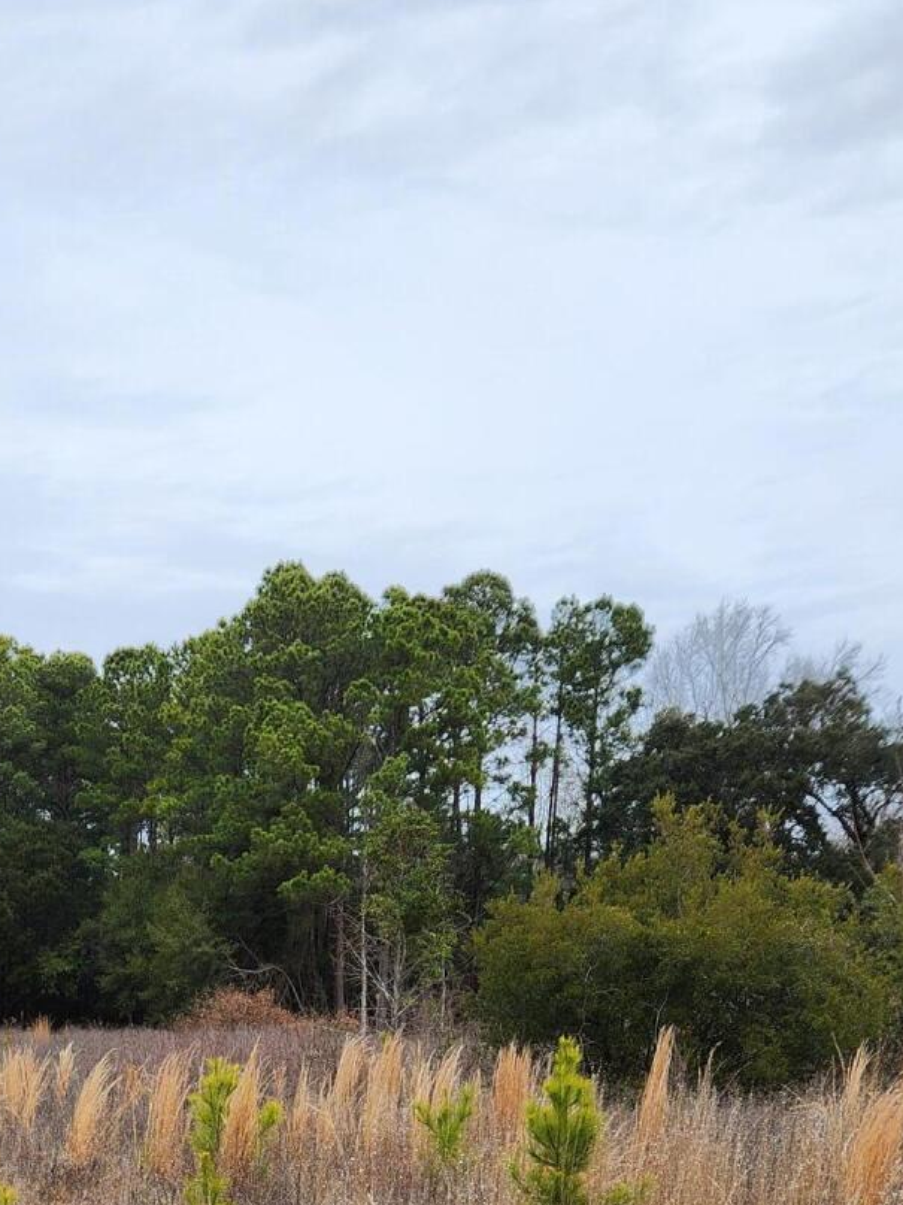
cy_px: 1465
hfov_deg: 24.8
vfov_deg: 29.0
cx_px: 69
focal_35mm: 57
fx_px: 1983
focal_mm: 5.4
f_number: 1.8
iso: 20
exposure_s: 1/942
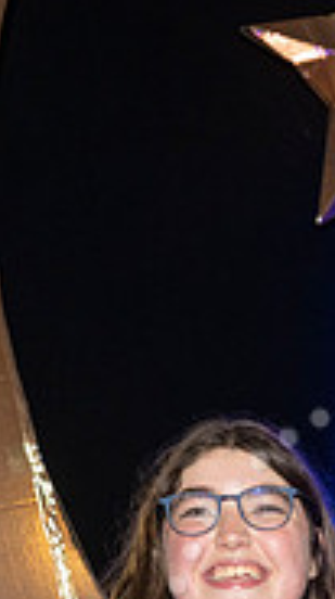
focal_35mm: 131
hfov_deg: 9.1
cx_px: 371
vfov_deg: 15.9
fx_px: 2076
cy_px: 677
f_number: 5.6
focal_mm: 34
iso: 1000
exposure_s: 1/100
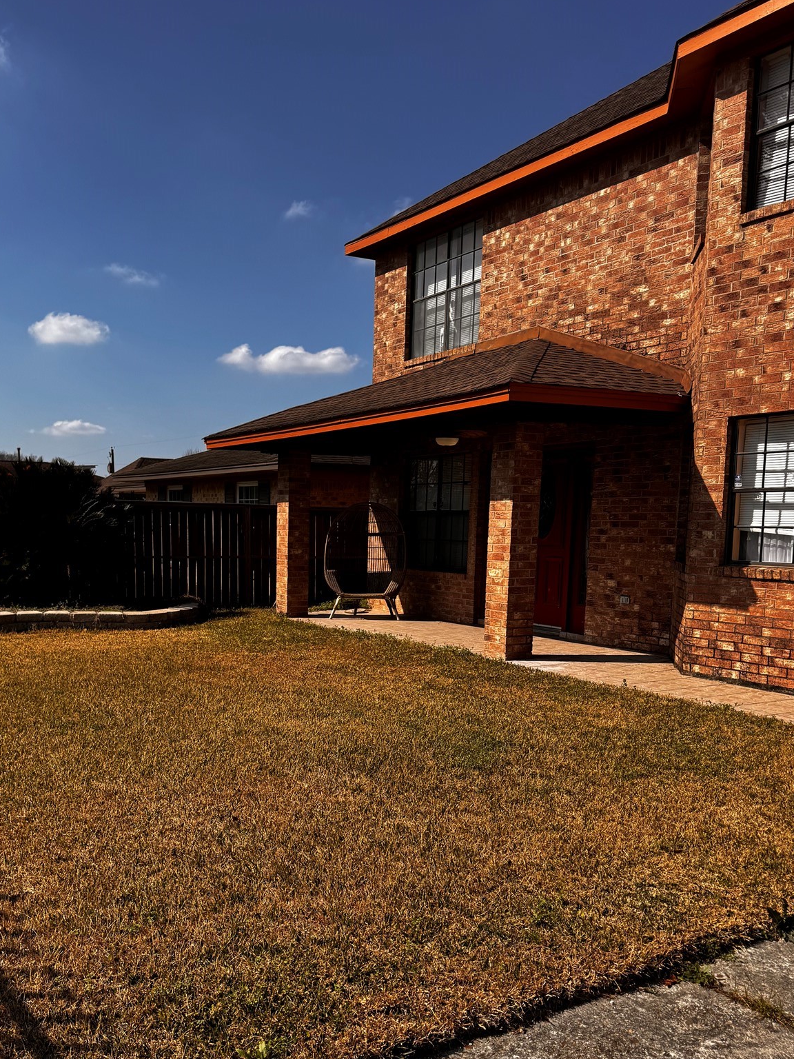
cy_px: 641
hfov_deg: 43.8
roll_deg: -1.4
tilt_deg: -6.5
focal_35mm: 32
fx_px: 979
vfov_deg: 56.3
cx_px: 300
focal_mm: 6.76
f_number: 1.78
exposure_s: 1/5348
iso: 80
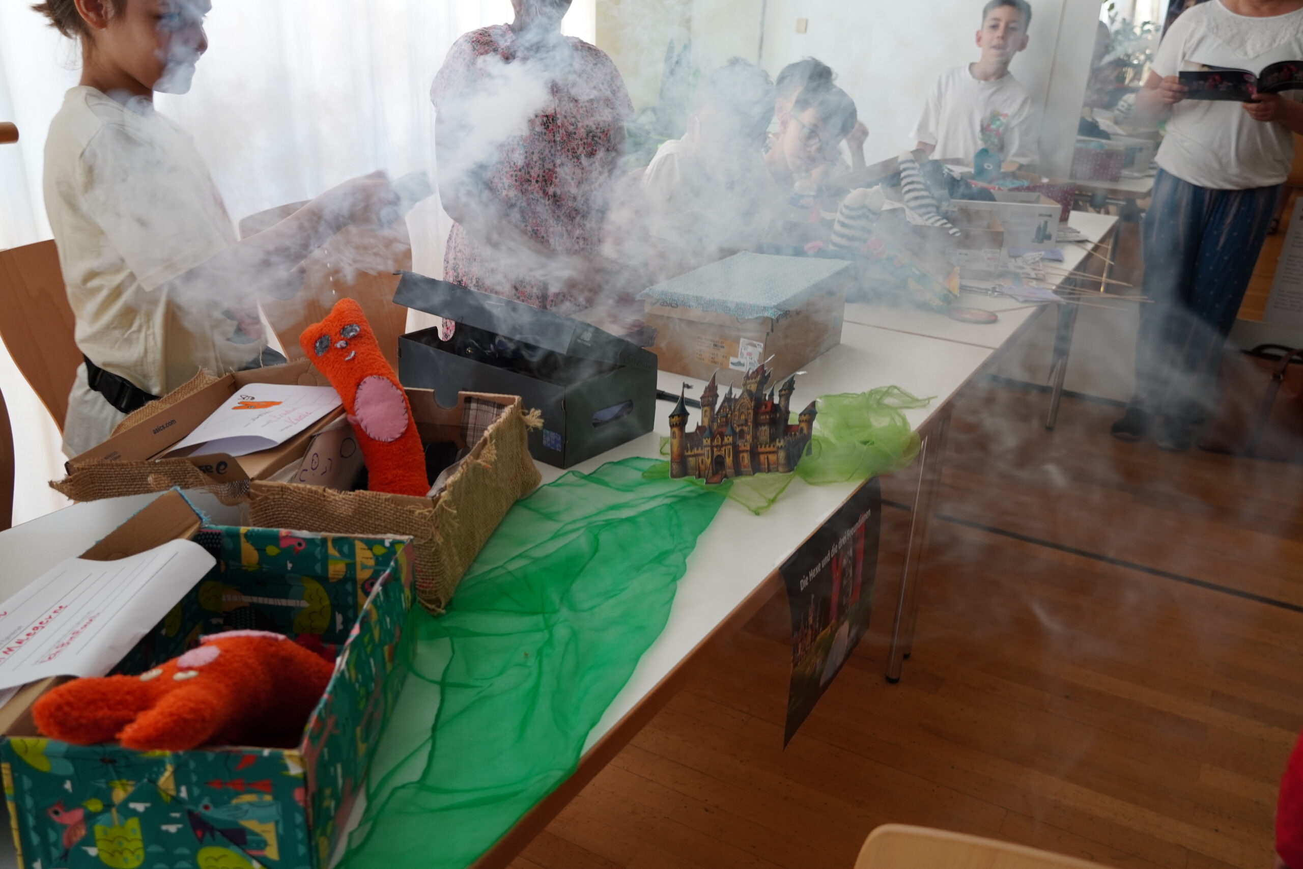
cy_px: 434
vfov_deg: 43.6
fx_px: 1086
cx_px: 652
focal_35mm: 30
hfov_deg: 61.9
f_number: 4
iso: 400
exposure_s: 1/30
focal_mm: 20
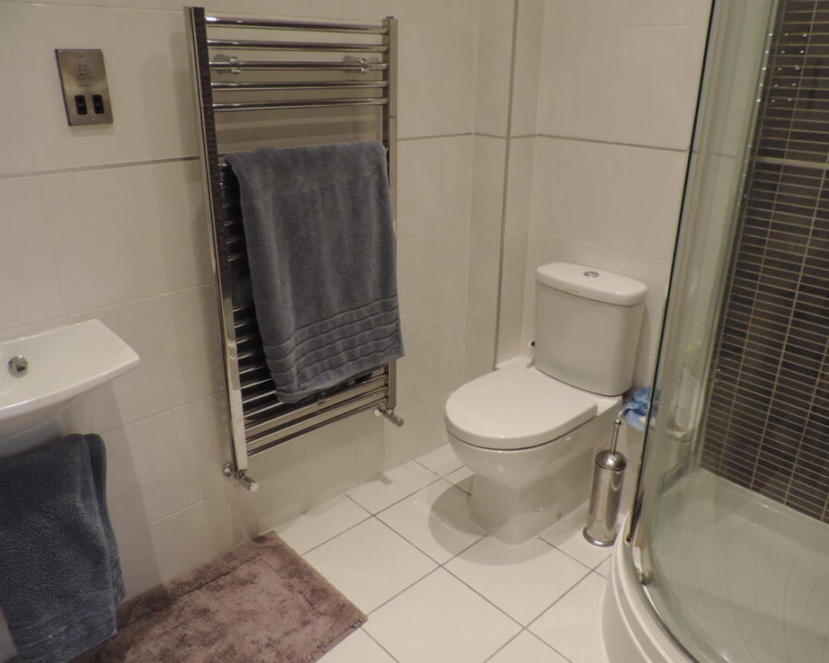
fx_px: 638
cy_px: 332
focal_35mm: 26
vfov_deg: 54.9
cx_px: 426
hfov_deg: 66.0
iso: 360
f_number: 3
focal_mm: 4.3
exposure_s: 1/30
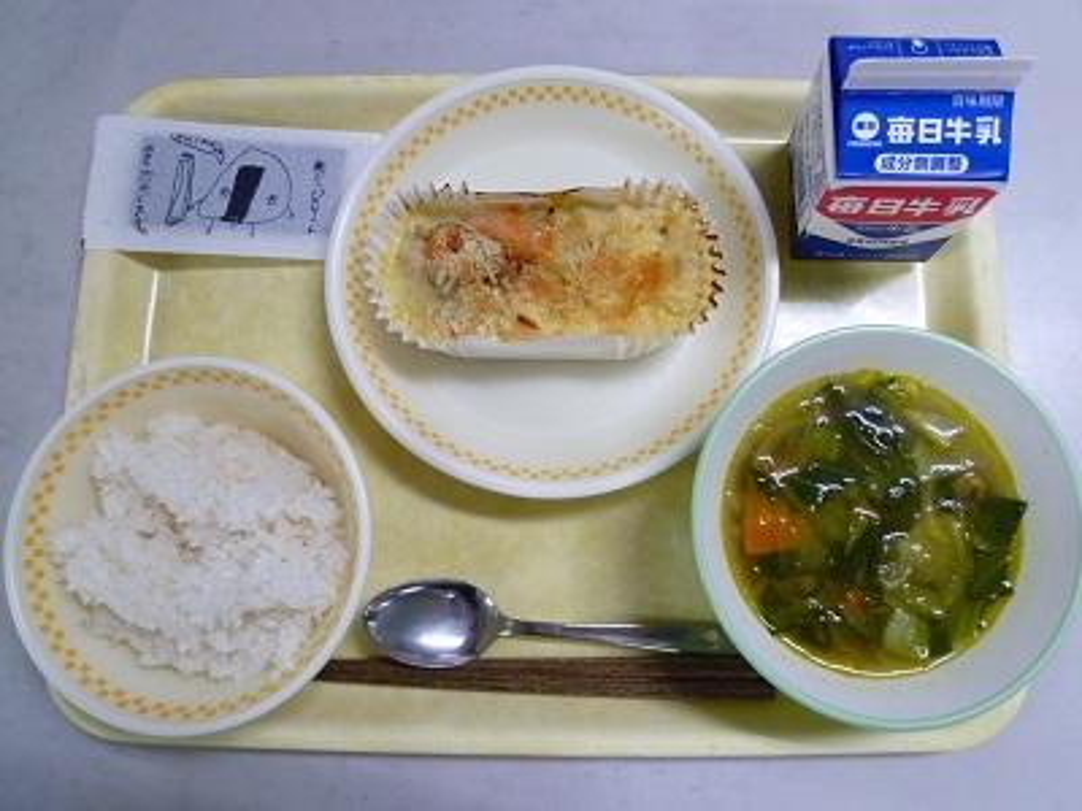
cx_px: 541
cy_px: 406
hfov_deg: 71.6
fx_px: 750
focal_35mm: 24
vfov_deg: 56.8
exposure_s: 1/60
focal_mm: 4.3
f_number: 2.2
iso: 250
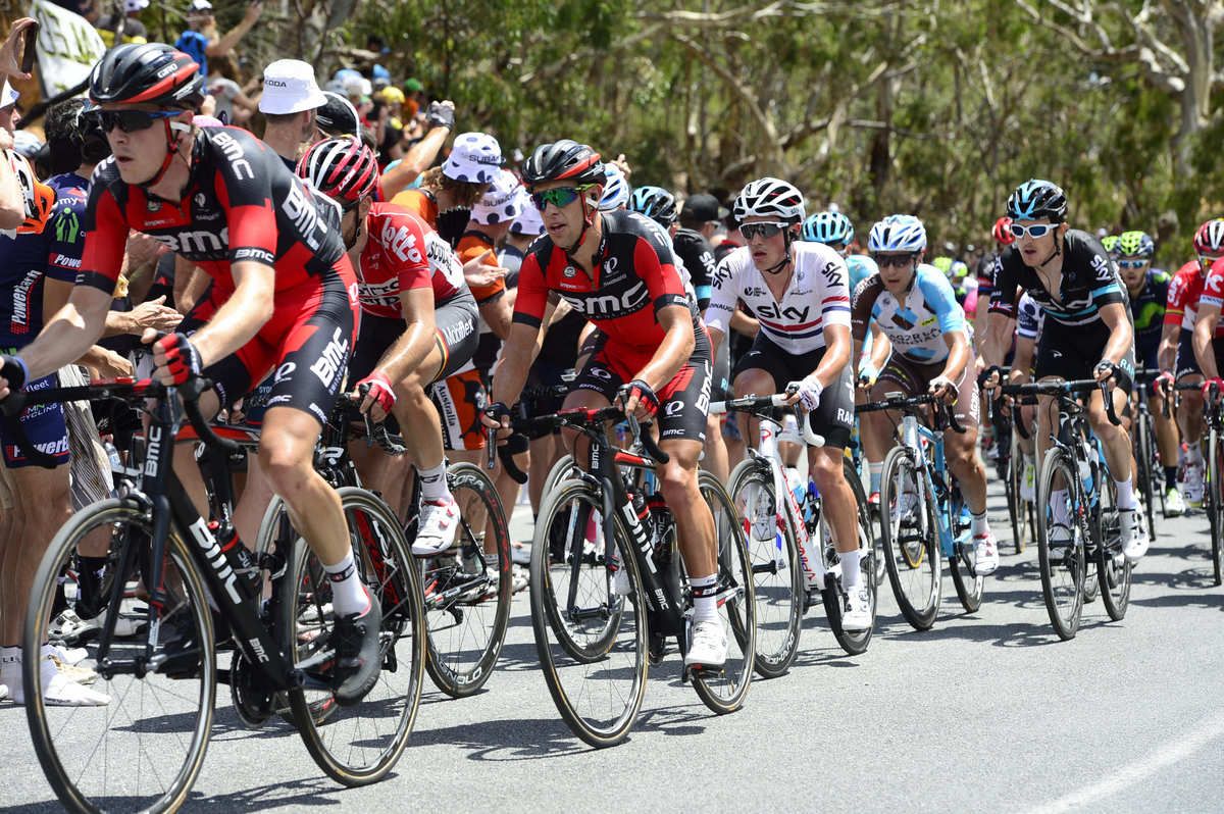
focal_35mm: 105
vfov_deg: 13.0
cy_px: 407
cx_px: 612
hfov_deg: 19.5
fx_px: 3567
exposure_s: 1/1000
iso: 500
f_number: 6.3
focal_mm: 105
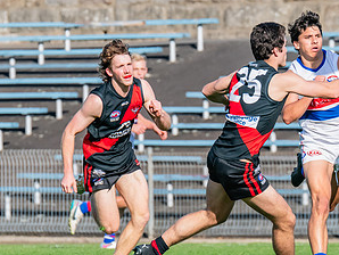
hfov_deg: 1.9
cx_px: 325
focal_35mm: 1043
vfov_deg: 1.4
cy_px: 119
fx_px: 10222
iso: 800
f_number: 10
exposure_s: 1/1600
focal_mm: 380
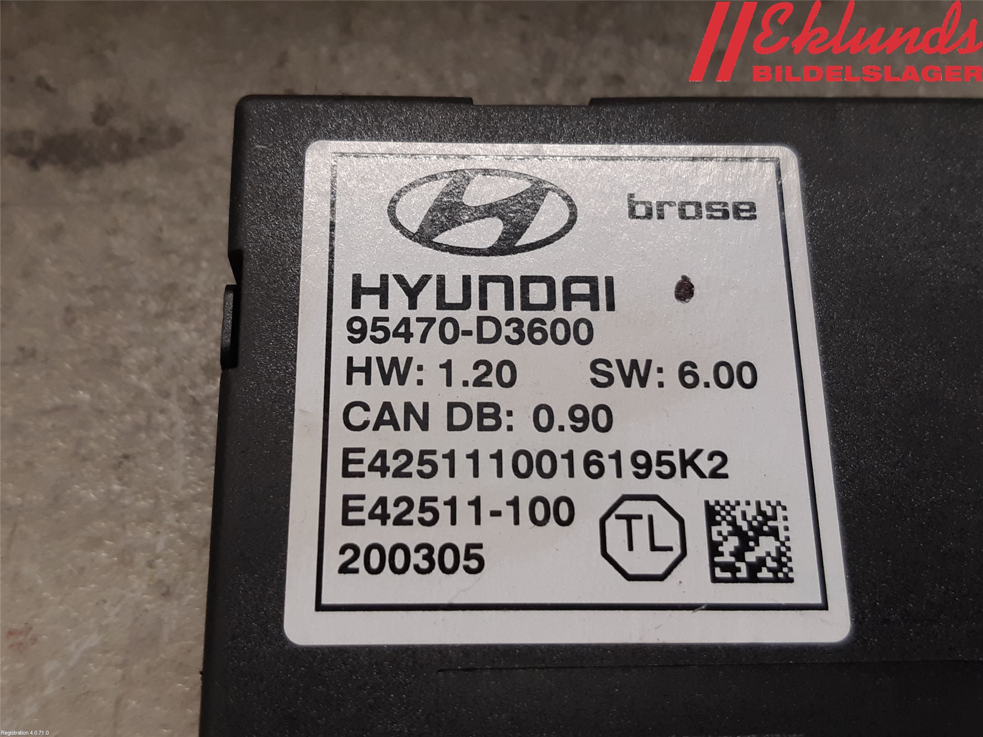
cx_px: 492
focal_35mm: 26
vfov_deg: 53.1
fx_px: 738
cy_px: 368
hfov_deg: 67.3
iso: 50
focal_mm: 3.93
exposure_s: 1/50
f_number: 1.7
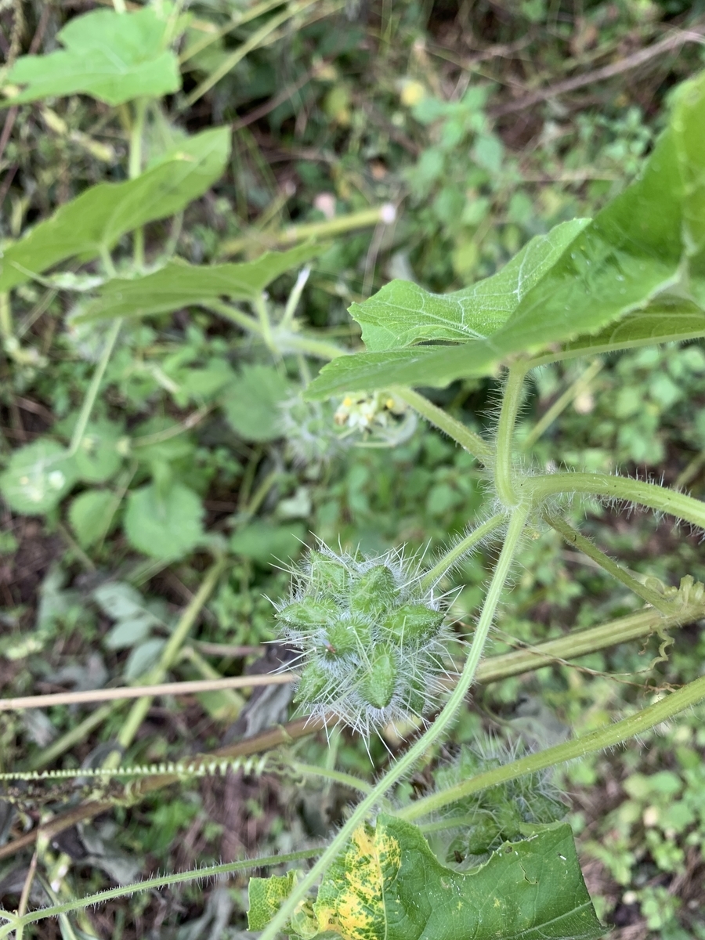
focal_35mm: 26
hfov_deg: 53.1
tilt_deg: -53.0
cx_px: 352
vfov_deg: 67.3
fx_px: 706
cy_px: 470
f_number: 1.8
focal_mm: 4.25
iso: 32
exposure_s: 1/121
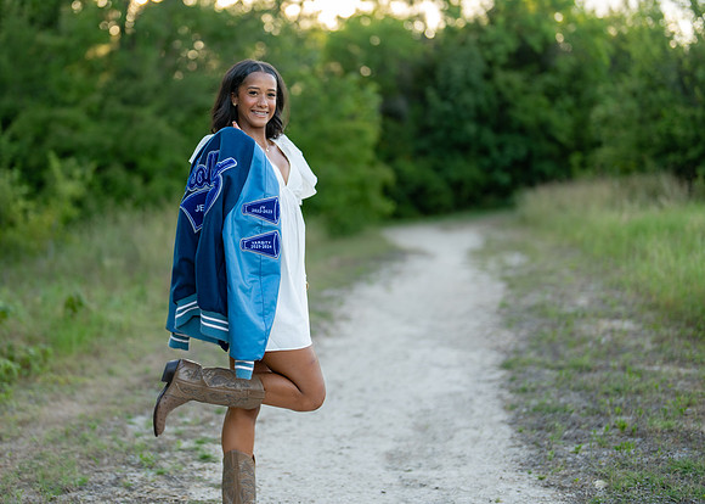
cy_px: 207
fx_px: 1246
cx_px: 260
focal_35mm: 62
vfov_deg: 22.8
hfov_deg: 31.5
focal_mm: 50
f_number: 1.2
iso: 100
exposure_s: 1/1000
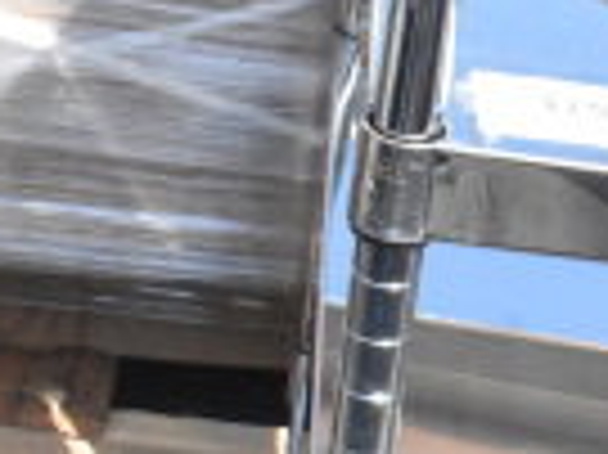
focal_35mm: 137
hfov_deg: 12.5
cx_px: 1252
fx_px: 2407
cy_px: 515
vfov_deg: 10.6
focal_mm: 21
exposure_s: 1/1250
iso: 6400
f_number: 22
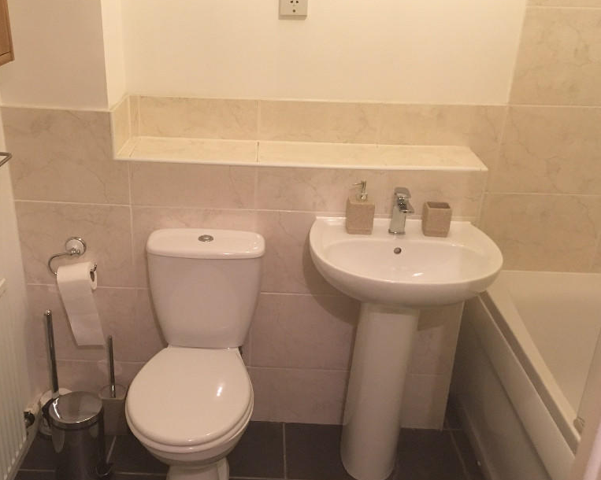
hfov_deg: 47.7
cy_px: 265
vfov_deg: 39.1
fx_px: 676
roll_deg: -1.6
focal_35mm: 38
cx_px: 242
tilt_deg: -23.9
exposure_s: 1/33
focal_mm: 4.15
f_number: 2.2
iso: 200
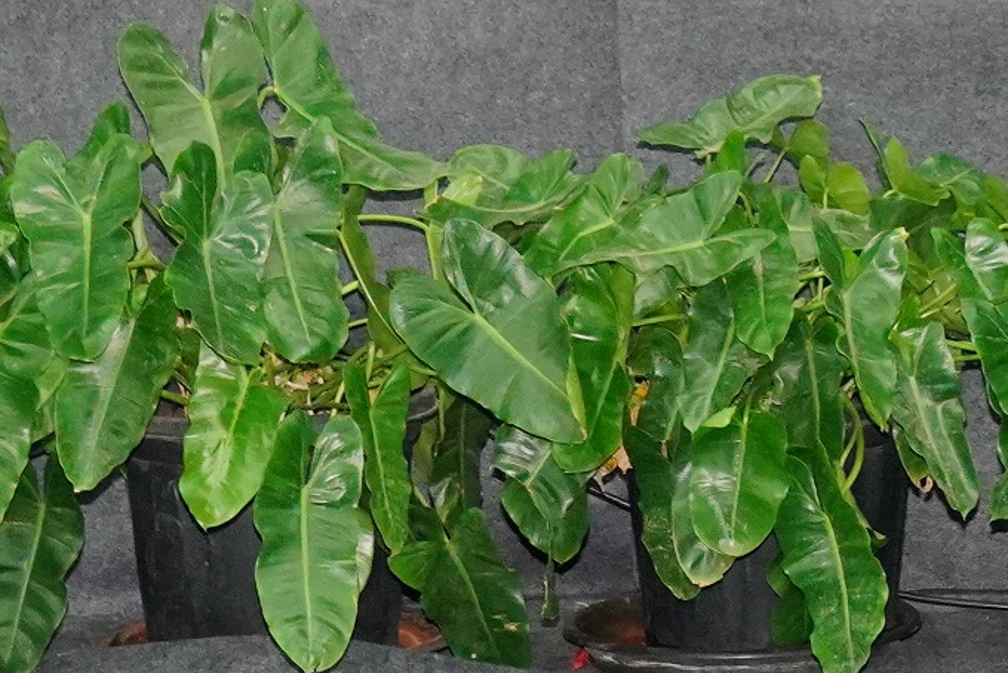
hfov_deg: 7.6
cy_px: -759
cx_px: 1202
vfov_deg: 5.0
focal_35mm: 269
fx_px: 7535
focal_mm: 46
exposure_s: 1/200
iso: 2000
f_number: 5.6
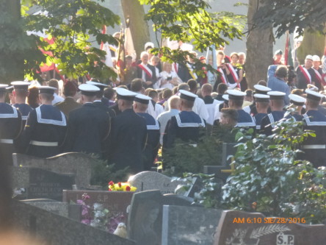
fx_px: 3061
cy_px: 122
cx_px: 163
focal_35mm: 325
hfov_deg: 6.1
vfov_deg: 4.6
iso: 800
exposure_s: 1/200
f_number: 4.1
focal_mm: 58.4
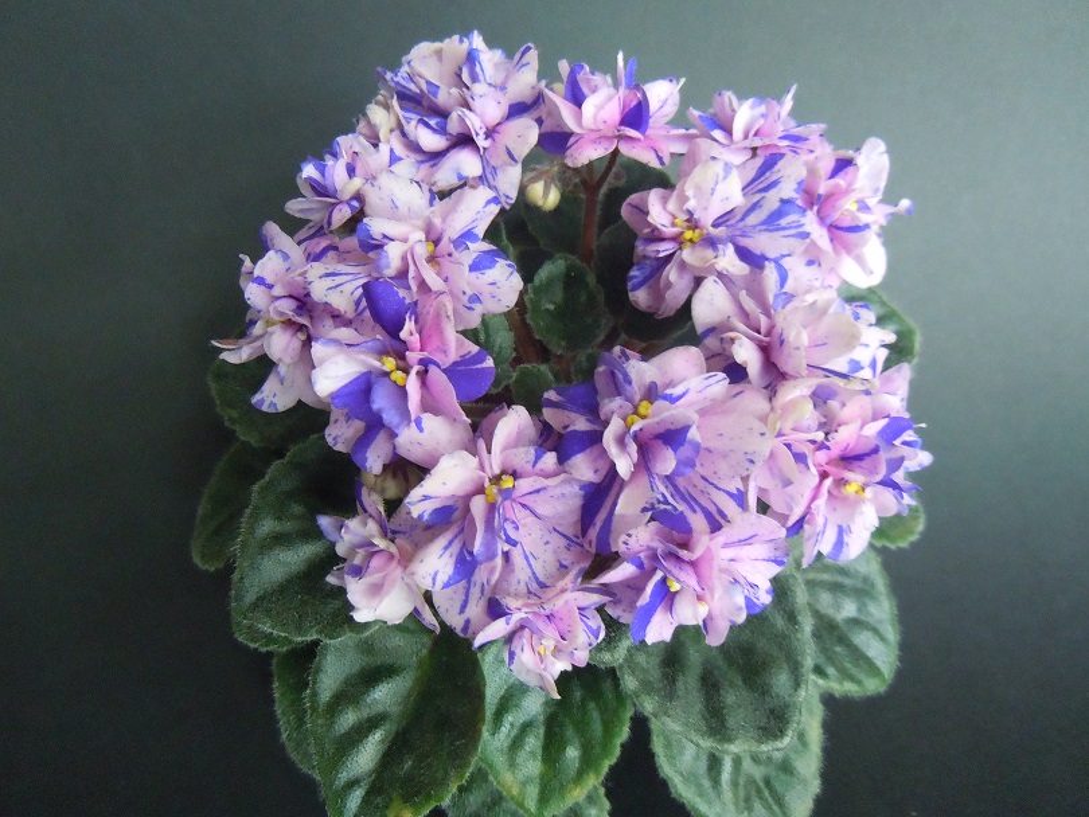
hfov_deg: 59.9
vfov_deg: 46.8
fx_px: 944
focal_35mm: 30
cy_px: 408
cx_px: 544
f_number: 3.5
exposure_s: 1/30
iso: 800
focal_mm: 5.4
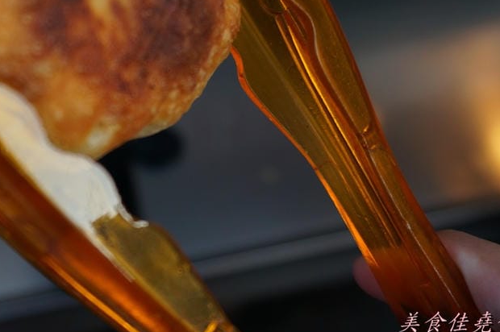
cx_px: 136
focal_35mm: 61
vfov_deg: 21.6
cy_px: 20
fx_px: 846
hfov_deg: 32.4
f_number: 4
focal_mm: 21
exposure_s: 1/160
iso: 200
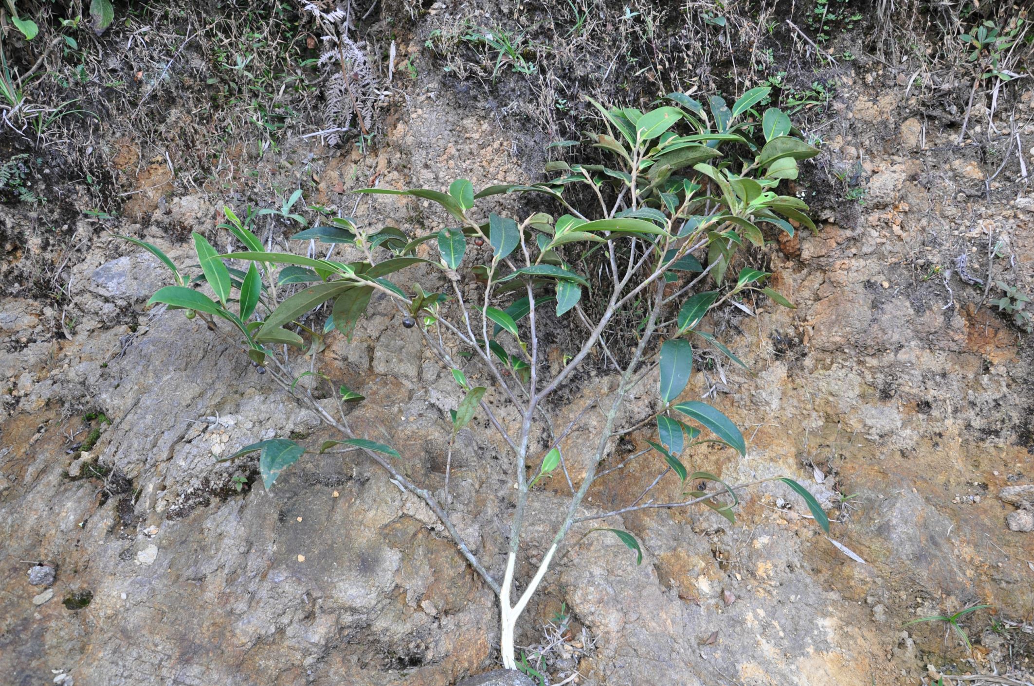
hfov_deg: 67.4
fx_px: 774
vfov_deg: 47.8
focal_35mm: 27
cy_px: 343
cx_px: 517
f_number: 6.3
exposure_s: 1/40
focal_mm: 18
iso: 200
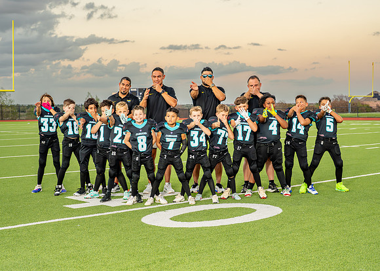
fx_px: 648
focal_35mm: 60
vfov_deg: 23.6
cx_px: 181
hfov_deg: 32.7
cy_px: 133
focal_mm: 50
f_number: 4
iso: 1250
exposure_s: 1/400
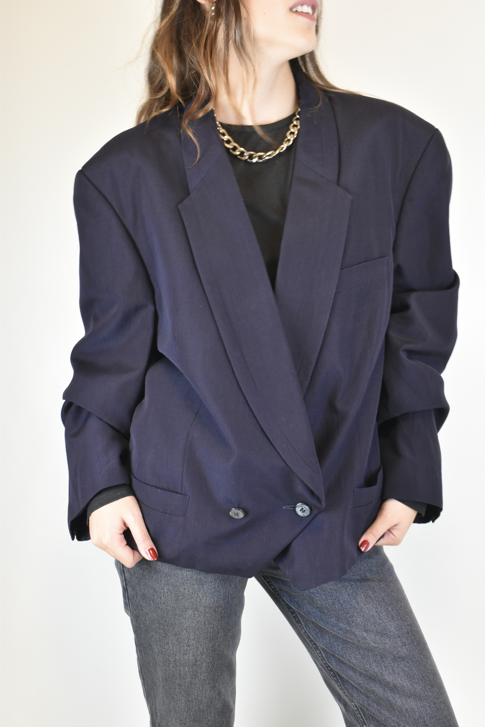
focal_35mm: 44
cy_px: 364
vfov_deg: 45.0
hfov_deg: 30.8
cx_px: 242
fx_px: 879
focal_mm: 29
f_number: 13
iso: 1600
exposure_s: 1/25
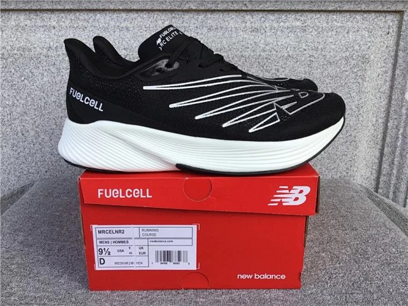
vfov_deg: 45.4
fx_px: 365
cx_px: 204
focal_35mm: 31
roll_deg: +0.7
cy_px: 153
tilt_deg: -17.3
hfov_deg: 58.4
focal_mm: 3.3
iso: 25
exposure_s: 1/243
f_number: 2.4
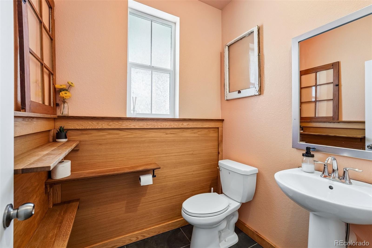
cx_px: 186
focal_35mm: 15
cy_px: 124
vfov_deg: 77.7
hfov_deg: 100.8
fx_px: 154
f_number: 8
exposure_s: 1/25
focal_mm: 14.9
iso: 400
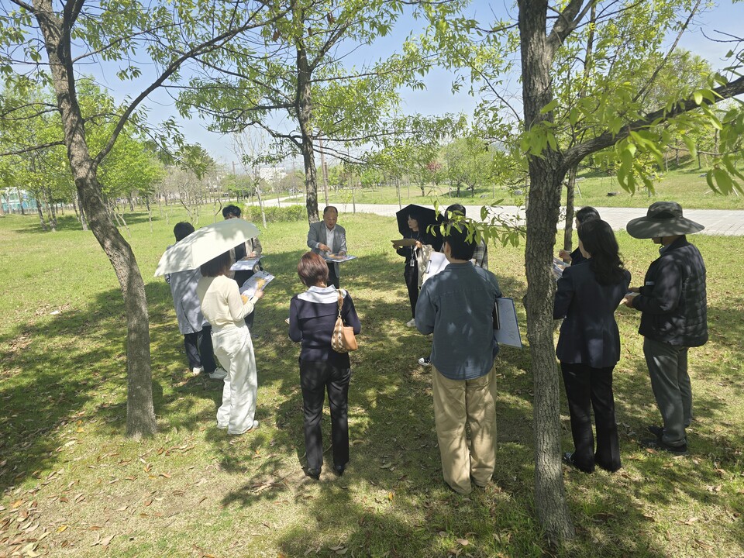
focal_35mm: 23
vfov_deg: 58.9
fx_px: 494
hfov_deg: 73.9
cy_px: 279
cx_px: 372
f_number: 1.7
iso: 12
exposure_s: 1/425
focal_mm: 6.3
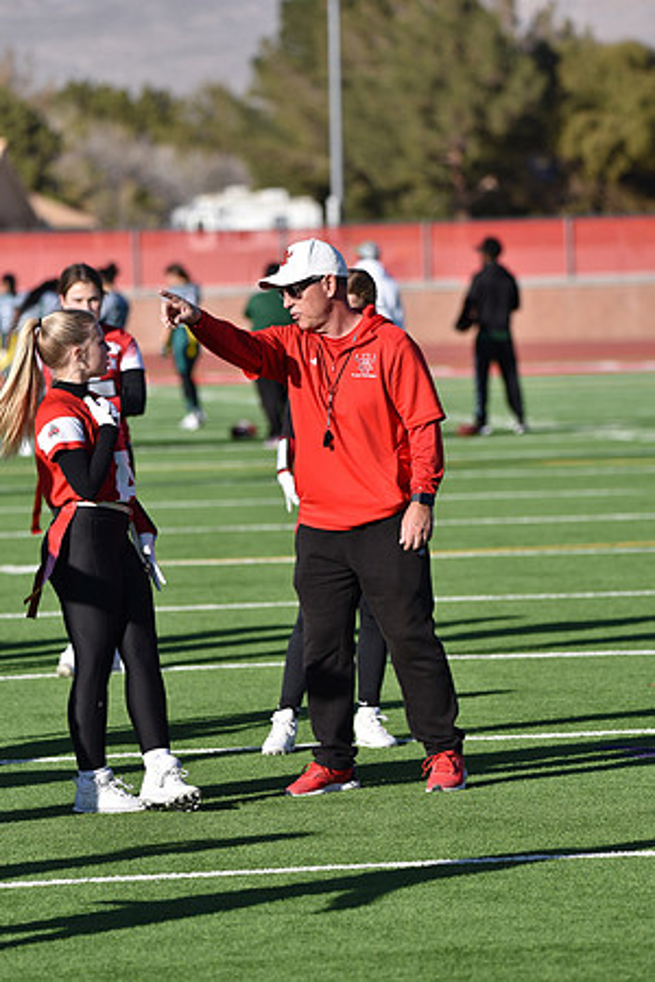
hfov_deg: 5.5
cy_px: 491
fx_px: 6822
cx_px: 328
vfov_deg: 8.2
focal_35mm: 250
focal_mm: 250
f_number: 5.6
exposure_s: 1/1000
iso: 160
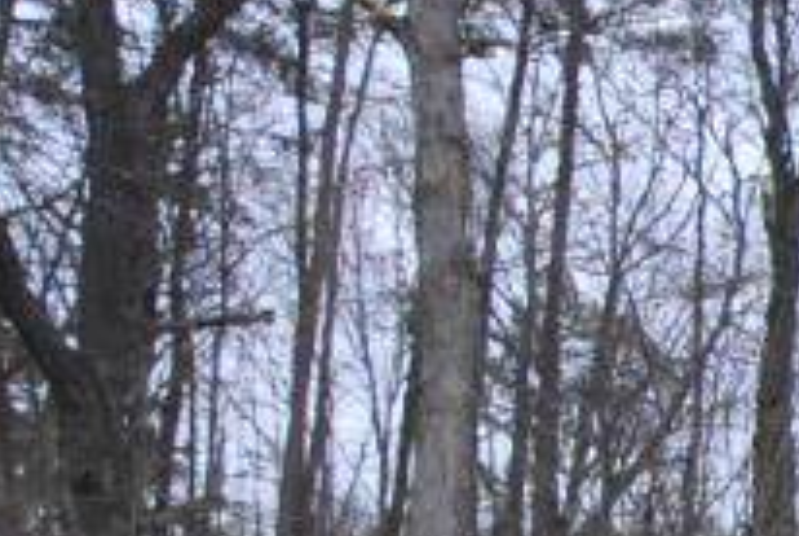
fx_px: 2423
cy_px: 715
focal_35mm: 109
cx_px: 1753
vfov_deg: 12.2
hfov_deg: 14.4
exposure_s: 1/125
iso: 140
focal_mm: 10
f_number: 5.6
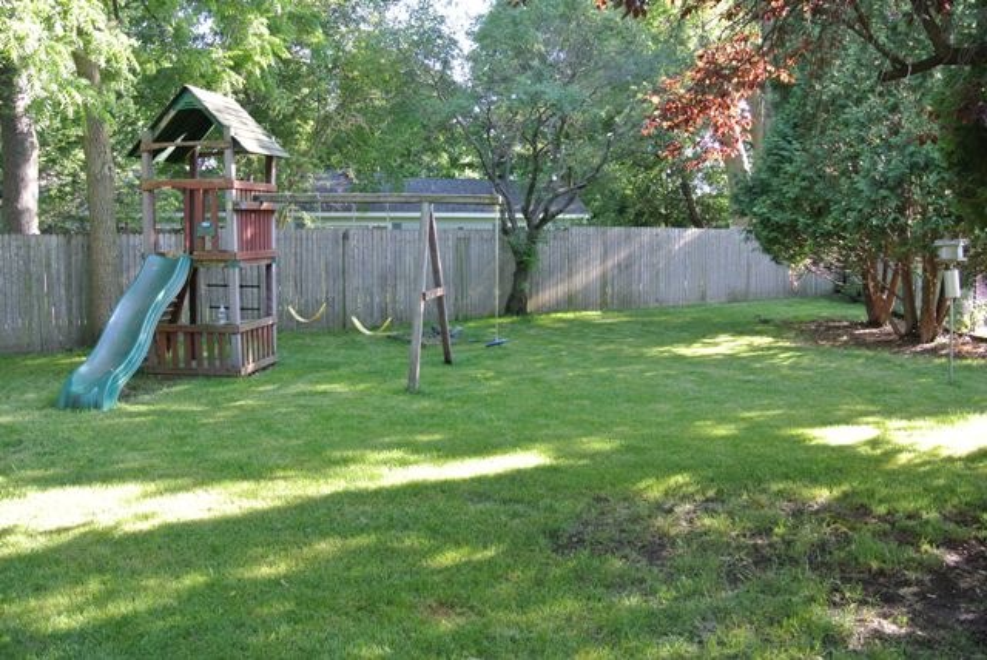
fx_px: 796
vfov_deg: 45.0
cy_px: 330
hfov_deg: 63.6
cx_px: 494
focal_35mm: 29
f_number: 3.5
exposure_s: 1/160
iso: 400
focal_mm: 11
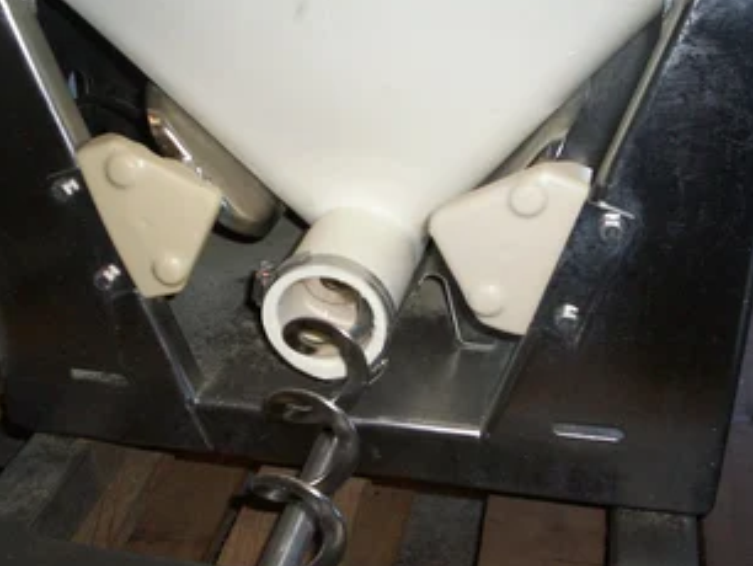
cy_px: 241
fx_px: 1023
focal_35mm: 47
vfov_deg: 30.9
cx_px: 372
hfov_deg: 40.4
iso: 140
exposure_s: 1/64
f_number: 4.5
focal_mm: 5.9
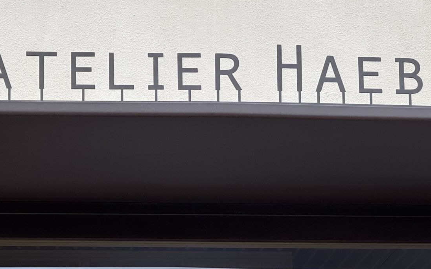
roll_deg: +0.6
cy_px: 208
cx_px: 289
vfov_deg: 8.8
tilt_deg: +12.6
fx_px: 1750
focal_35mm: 149
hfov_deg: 14.0
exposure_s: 1/99
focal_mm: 9
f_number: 2.8
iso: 25
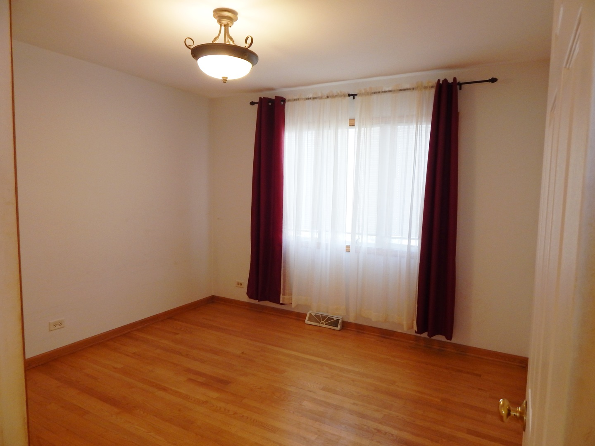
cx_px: 298
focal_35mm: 22
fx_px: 378
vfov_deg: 61.1
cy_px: 223
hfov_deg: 76.4
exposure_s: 1/40
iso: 125
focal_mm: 4
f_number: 3
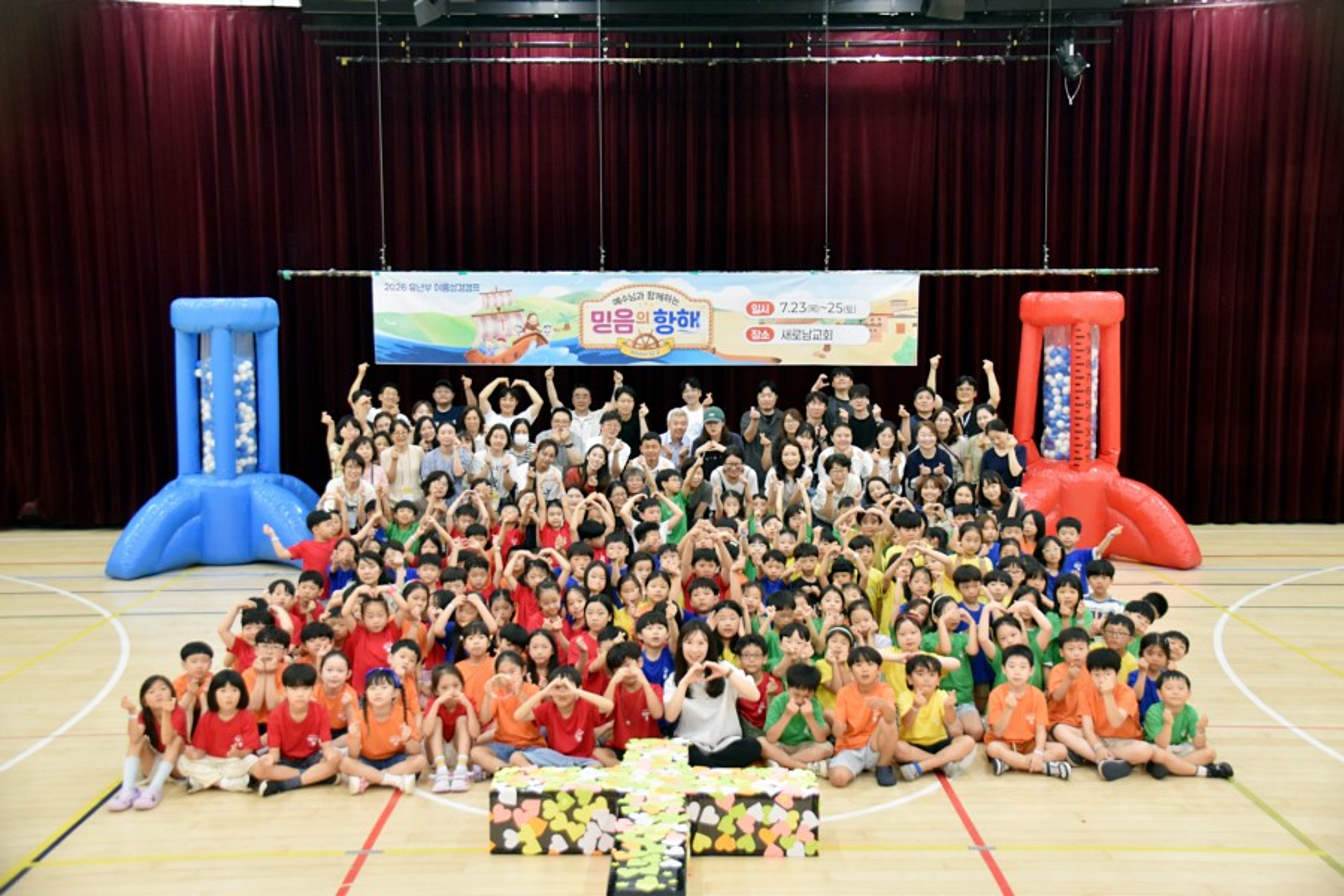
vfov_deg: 30.8
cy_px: 448
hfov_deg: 45.0
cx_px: 672
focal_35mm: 44
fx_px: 1624
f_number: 4
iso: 1100
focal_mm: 29
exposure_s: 1/60
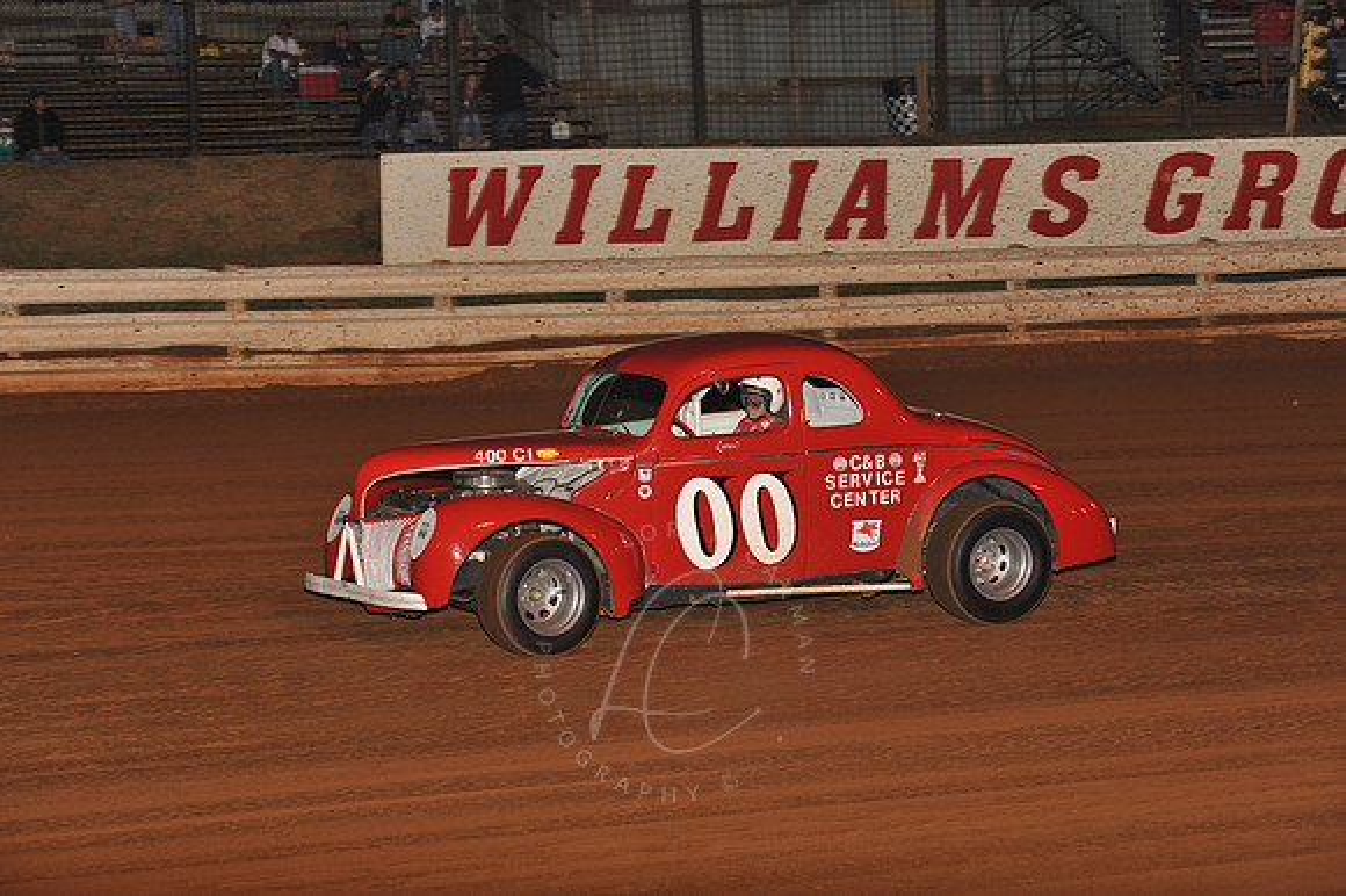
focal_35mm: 100
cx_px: 673
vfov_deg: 13.7
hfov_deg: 20.4
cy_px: 448
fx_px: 3737
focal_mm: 100
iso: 800
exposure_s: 1/320
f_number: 6.3
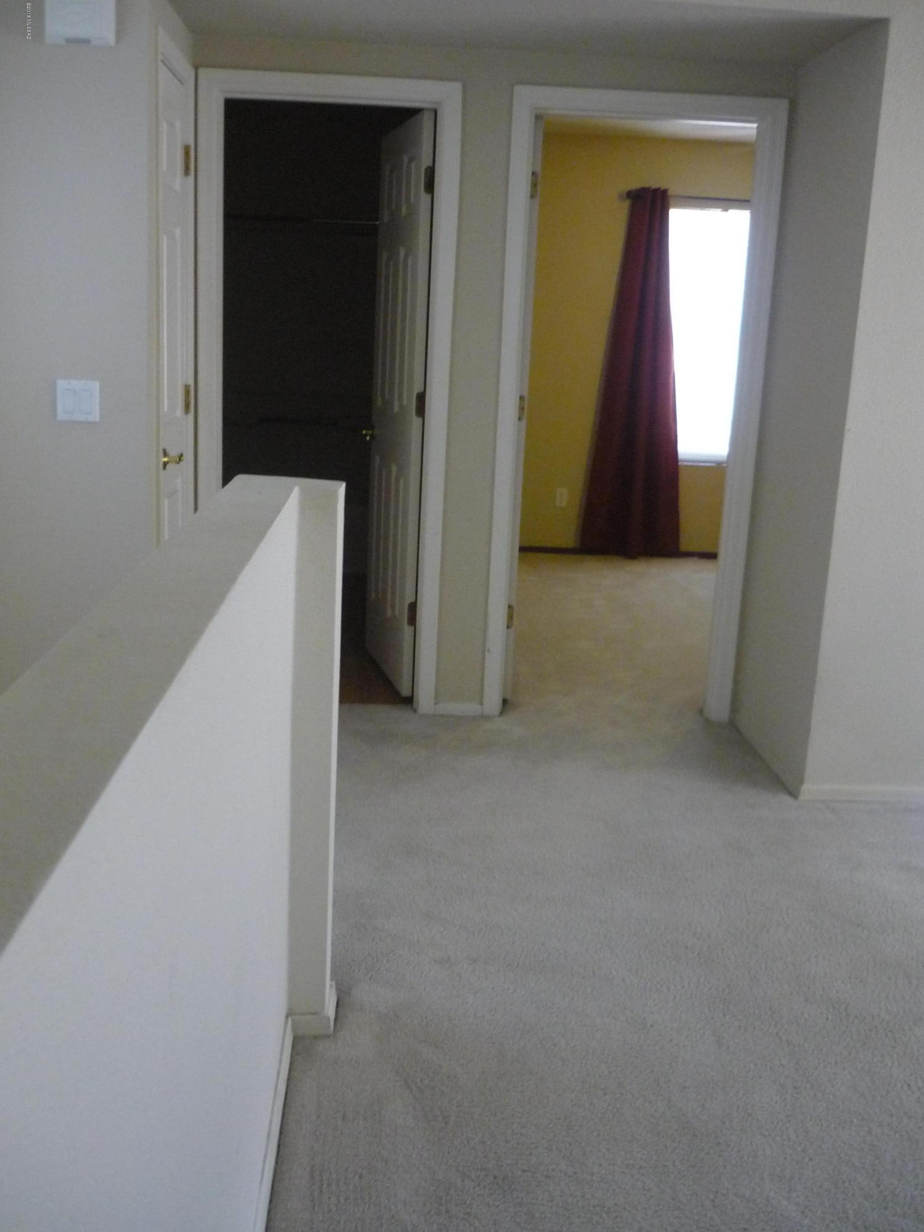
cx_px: 462
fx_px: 1174
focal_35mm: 33
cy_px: 616
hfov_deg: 42.9
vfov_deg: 55.4
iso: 400
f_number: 2.8
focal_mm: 5.5
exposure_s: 1/20
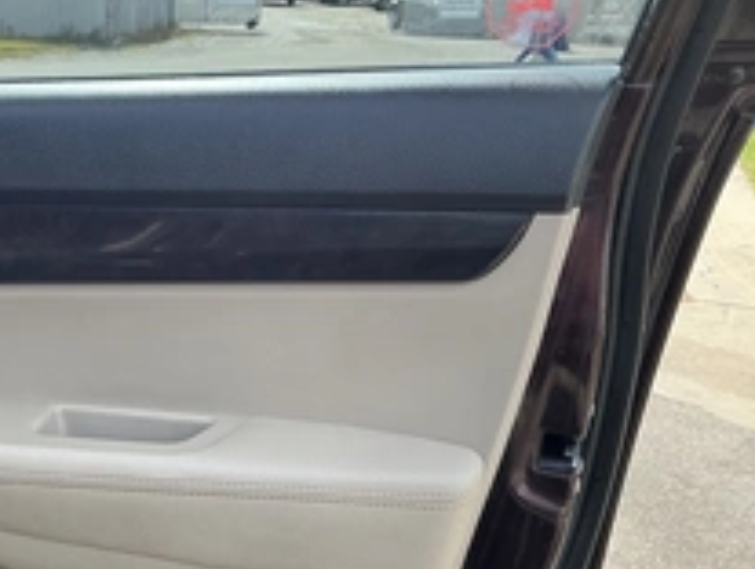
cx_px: 77
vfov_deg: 26.5
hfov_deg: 33.6
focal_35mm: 54
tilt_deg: -21.2
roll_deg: -1.6
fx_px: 1180
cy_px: 478
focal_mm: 3
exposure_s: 1/255
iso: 25
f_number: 1.8
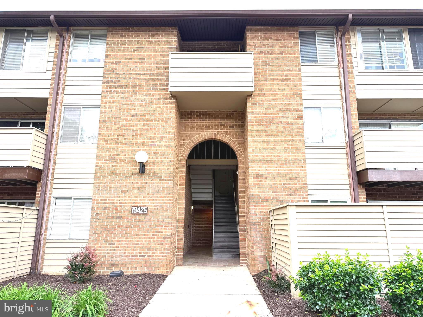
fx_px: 293
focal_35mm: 24
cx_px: 212
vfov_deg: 56.8
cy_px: 158
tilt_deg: +11.6
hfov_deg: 71.6
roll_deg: +0.1
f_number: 1.78
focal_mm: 6.76
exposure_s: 1/338
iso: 80
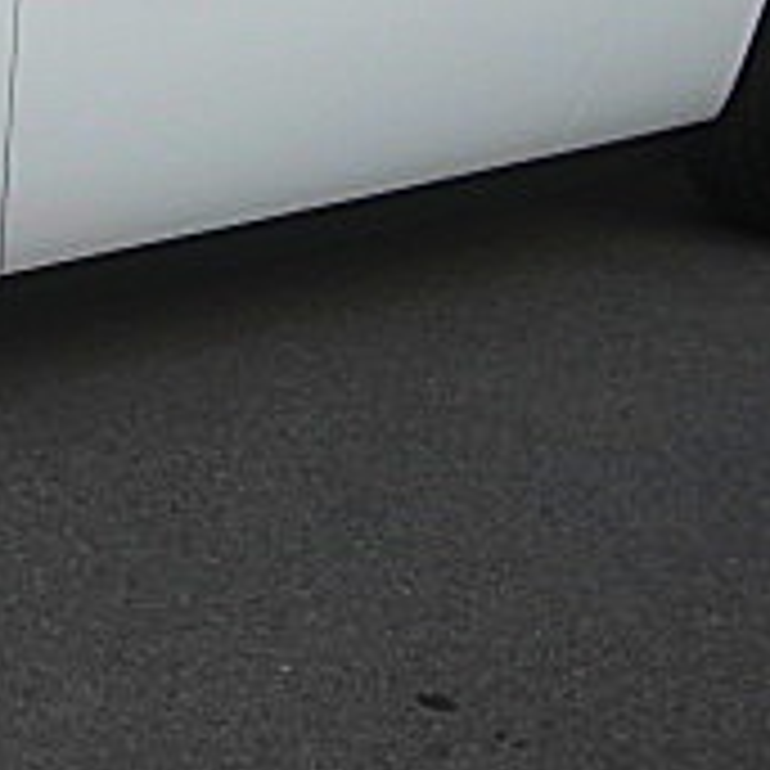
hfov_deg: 14.3
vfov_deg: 14.5
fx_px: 2995
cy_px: 54
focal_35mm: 119
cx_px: -122
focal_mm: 6.3
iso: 50
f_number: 2.8
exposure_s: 1/200
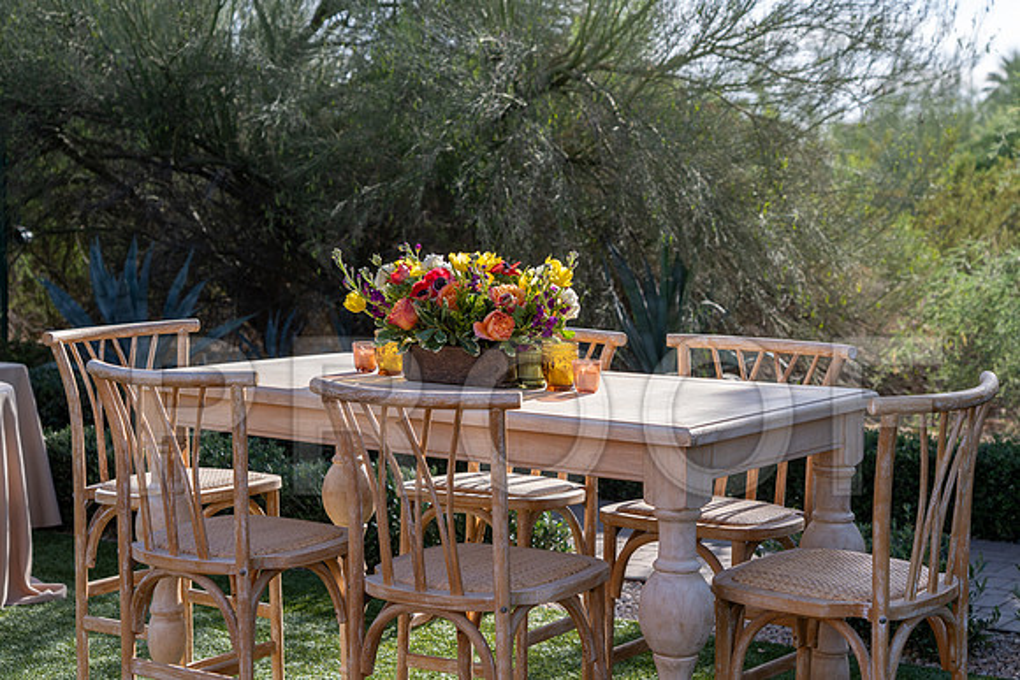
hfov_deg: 31.9
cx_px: 510
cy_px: 340
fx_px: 1785
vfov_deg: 21.6
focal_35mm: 63
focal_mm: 63
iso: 200
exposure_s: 1/400
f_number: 5.6
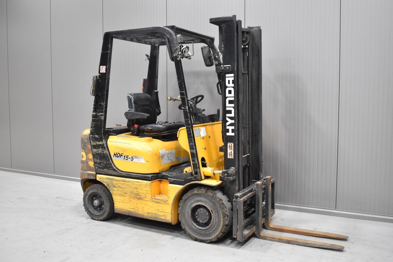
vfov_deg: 36.9
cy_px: 131
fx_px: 393
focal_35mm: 36
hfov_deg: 53.1
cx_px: 196
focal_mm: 24
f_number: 4.5
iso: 1600
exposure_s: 1/30
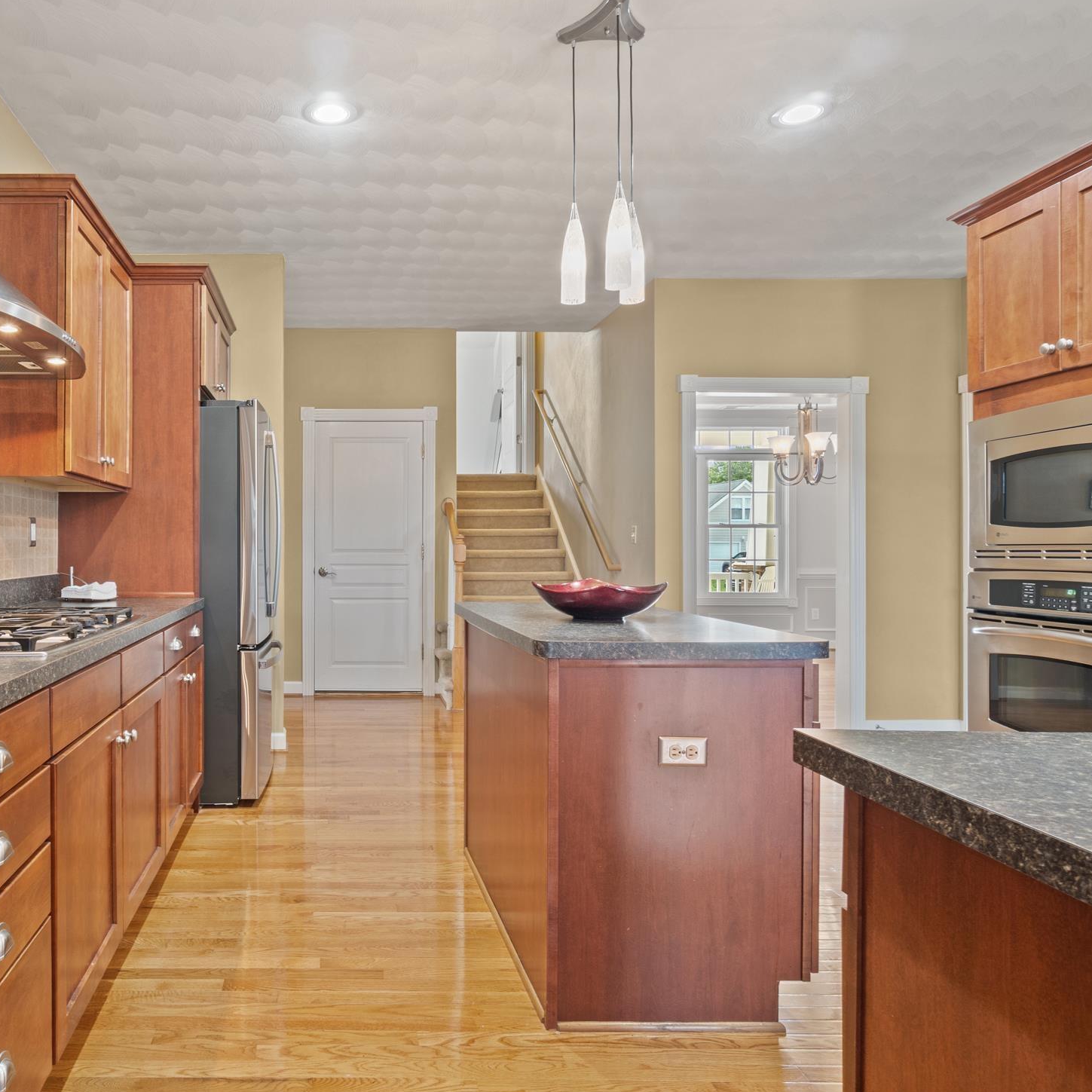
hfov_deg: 67.0
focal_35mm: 22
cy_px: 548
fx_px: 785
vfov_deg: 69.6
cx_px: 333
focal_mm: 10
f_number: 8
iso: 250
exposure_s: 4
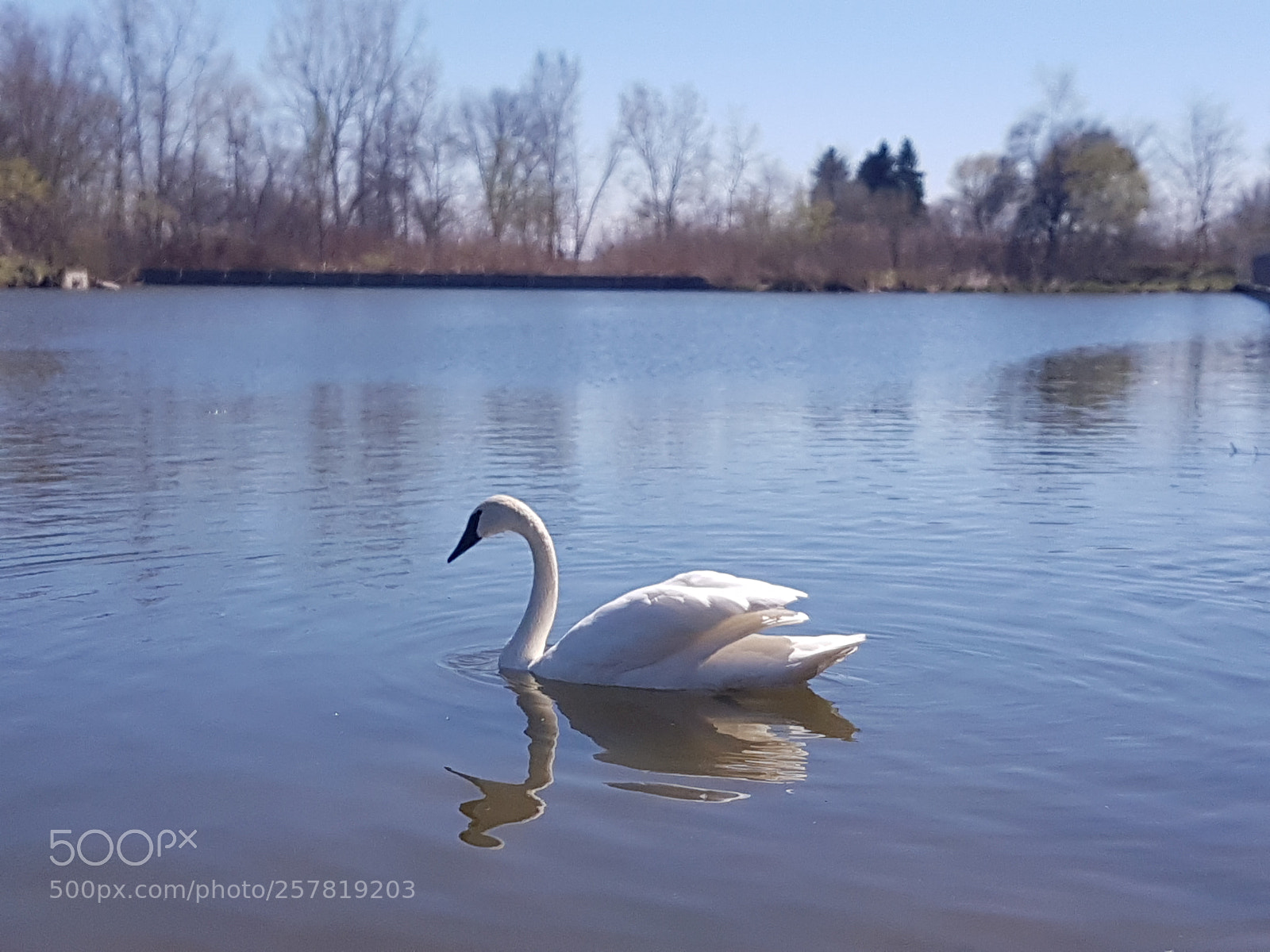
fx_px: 954
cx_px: 635
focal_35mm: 26
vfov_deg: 53.1
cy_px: 476
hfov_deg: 67.3
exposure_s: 1/6000
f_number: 1.7
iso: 100
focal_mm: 4.2
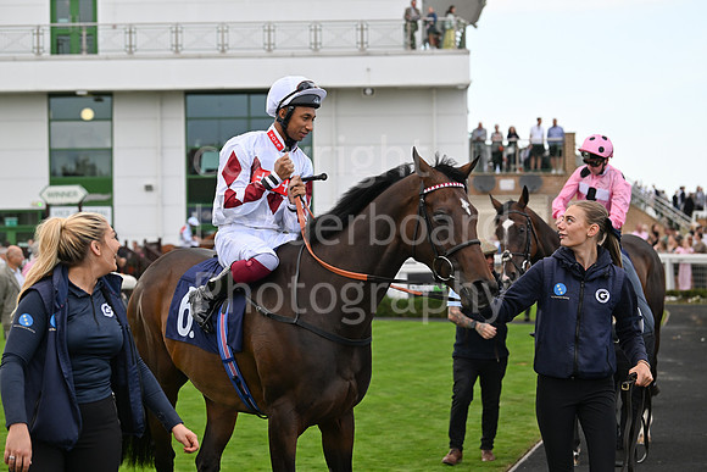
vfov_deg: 14.4
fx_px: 1866
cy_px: 236
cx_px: 354
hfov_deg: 21.5
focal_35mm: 95
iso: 800
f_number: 4.5
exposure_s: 1/2000
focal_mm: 95
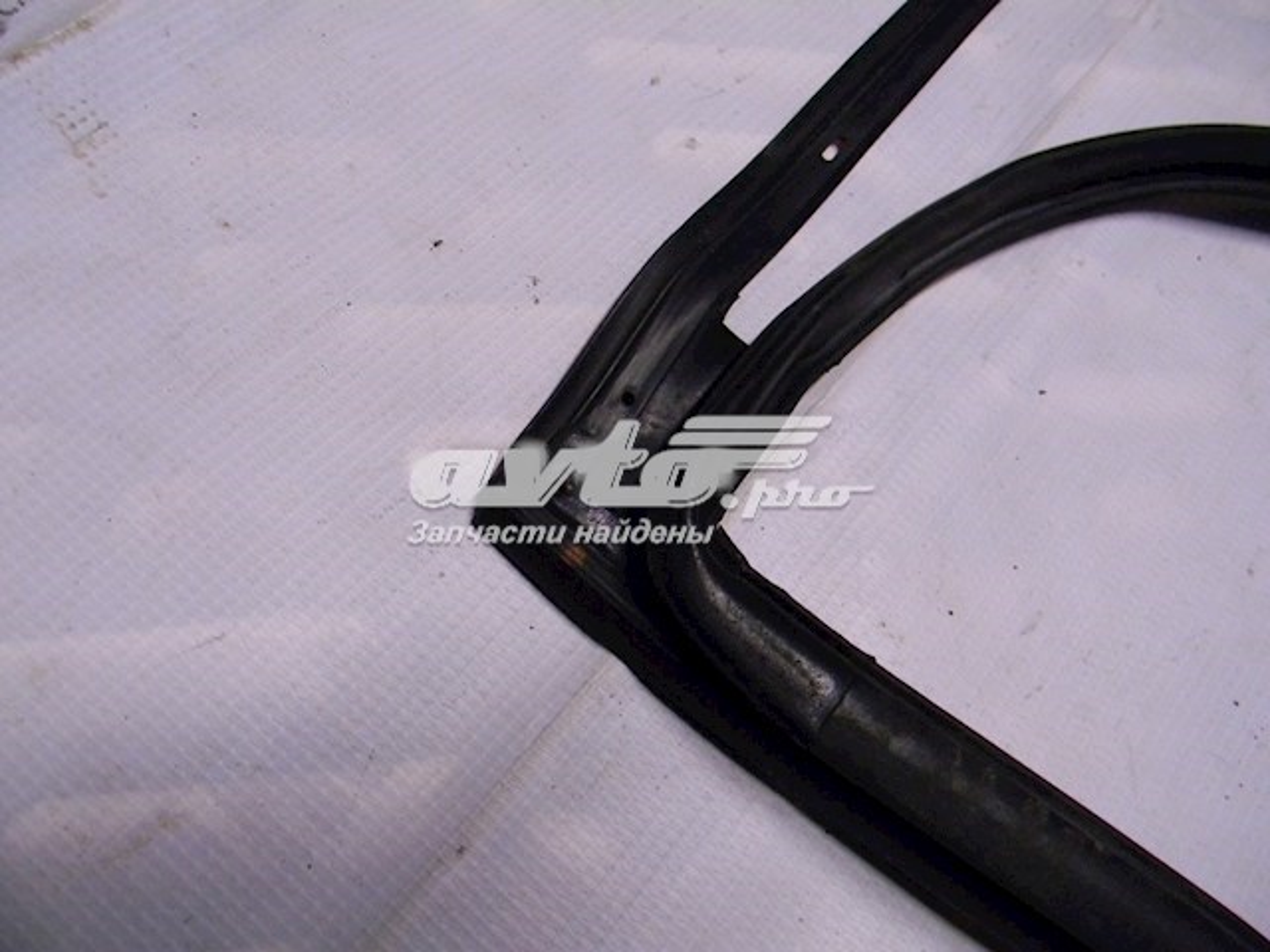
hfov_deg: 63.4
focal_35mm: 28
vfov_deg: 49.7
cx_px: 635
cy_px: 476
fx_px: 1027
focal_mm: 5
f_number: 3.5
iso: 400
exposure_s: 1/38.6
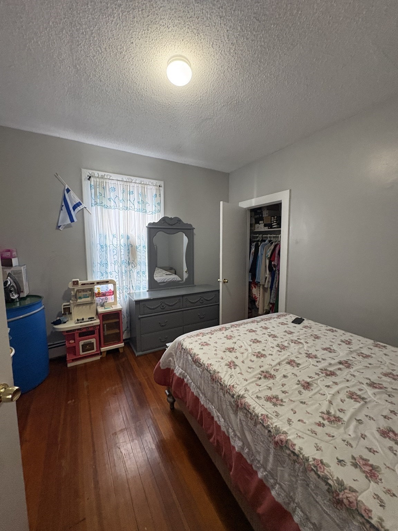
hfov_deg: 85.7
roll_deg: +0.6
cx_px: 199
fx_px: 215
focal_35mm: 14
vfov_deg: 102.1
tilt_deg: -7.2
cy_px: 266
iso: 400
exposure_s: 1/60
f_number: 2.2
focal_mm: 2.22
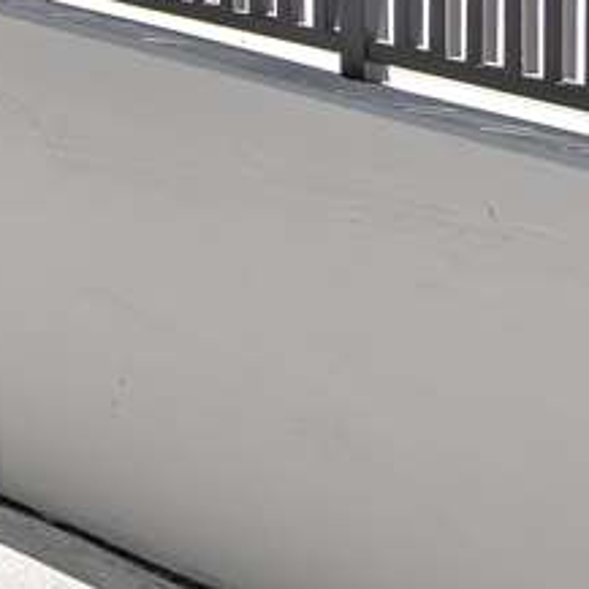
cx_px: -1219
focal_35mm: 88
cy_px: -265
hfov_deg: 11.1
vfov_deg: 17.9
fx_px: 1694
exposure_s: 1/1000
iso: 125
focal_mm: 15
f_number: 7.1
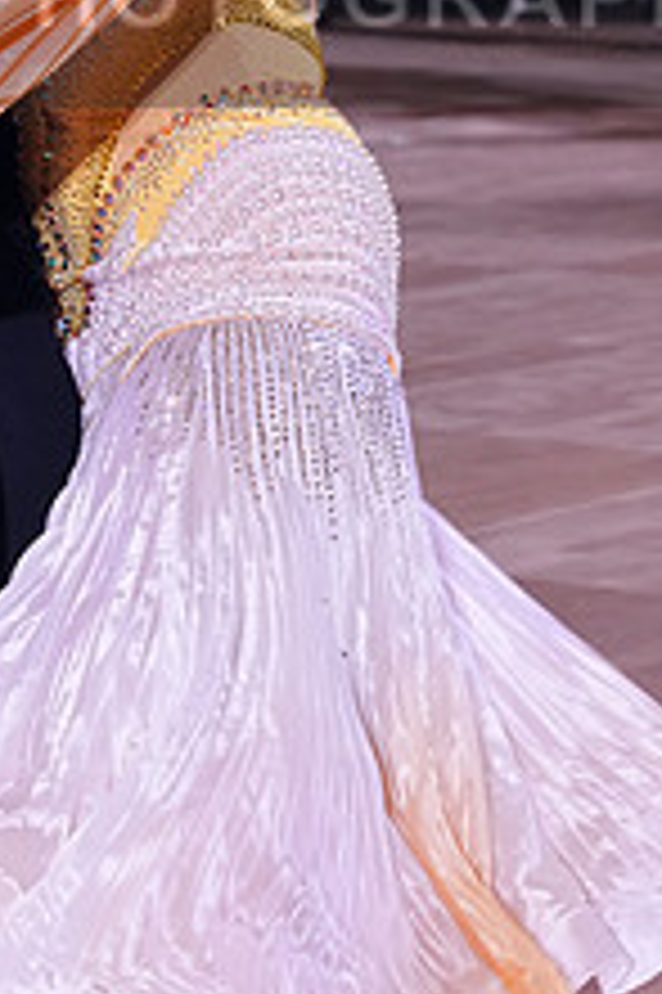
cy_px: -40
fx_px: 4503
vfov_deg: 12.4
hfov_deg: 8.4
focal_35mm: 163
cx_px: 236
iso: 2500
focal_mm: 62
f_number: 5
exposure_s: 1/250
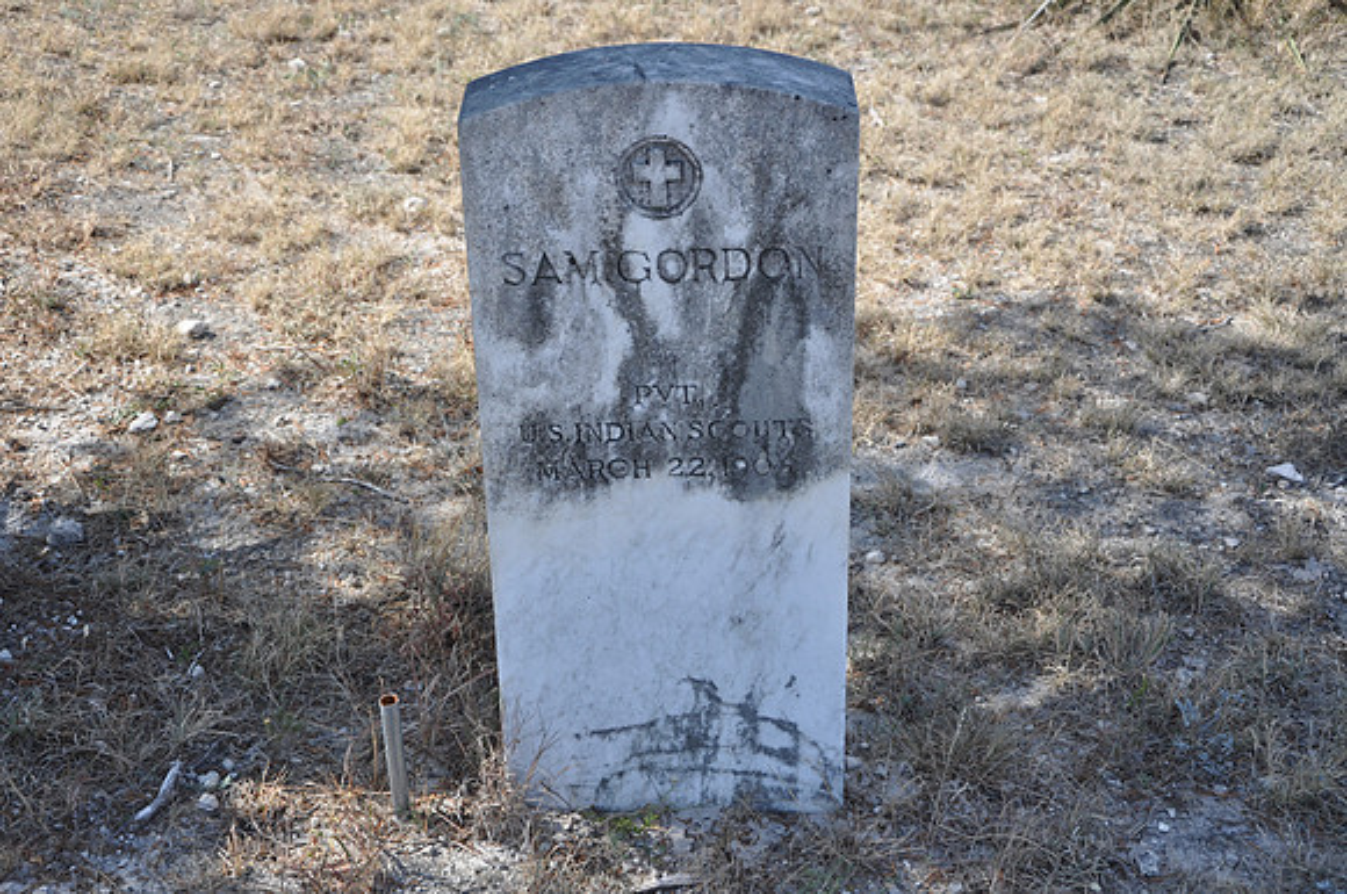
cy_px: 447
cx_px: 674
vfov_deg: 23.7
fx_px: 2130
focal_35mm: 57
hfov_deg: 35.1
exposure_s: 1/160
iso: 200
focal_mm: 38
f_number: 6.3
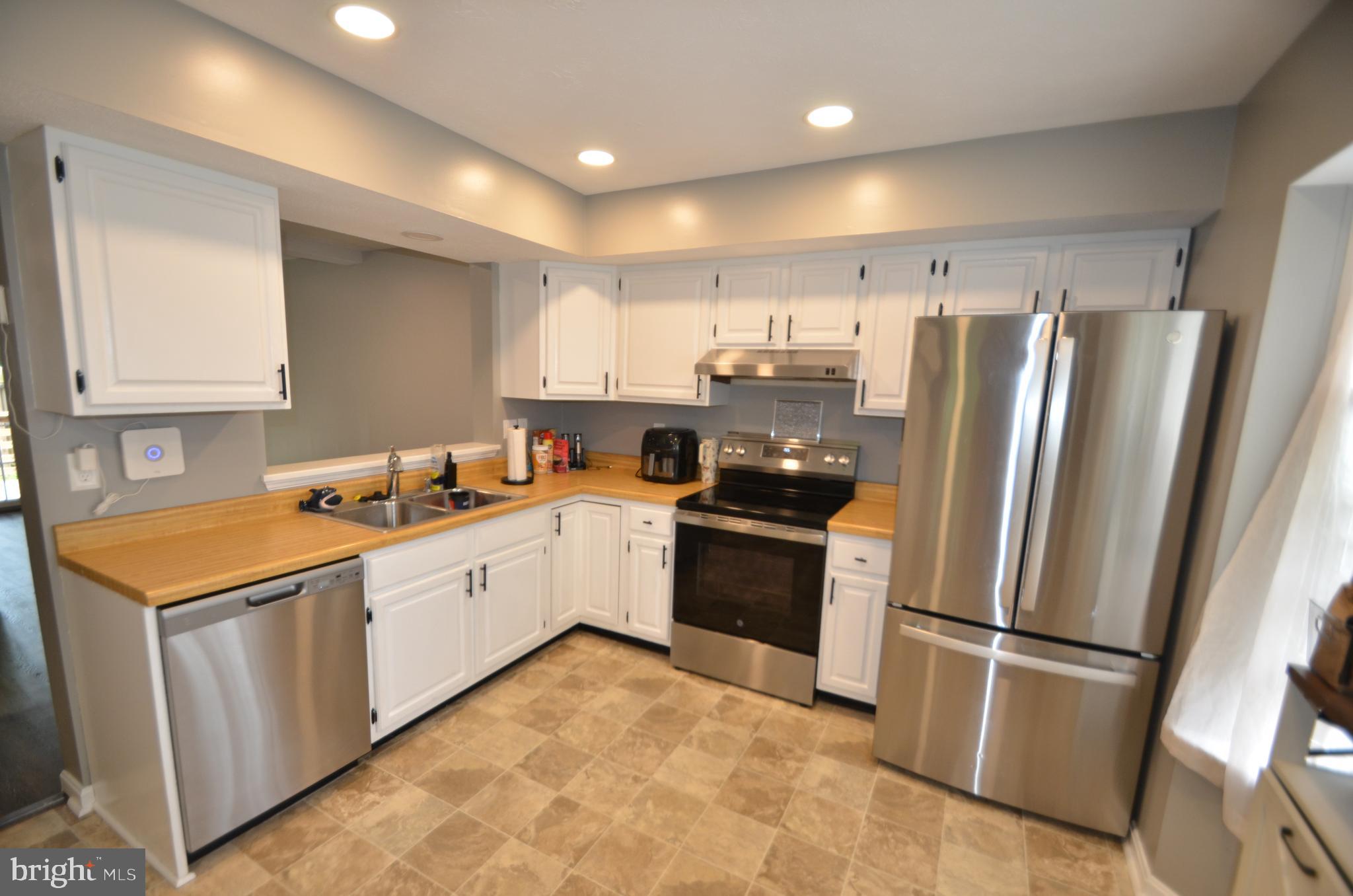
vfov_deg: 77.1
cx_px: 676
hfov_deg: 100.5
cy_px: 448
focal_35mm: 15
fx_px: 563
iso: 400
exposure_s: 1/80
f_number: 3.5
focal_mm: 10
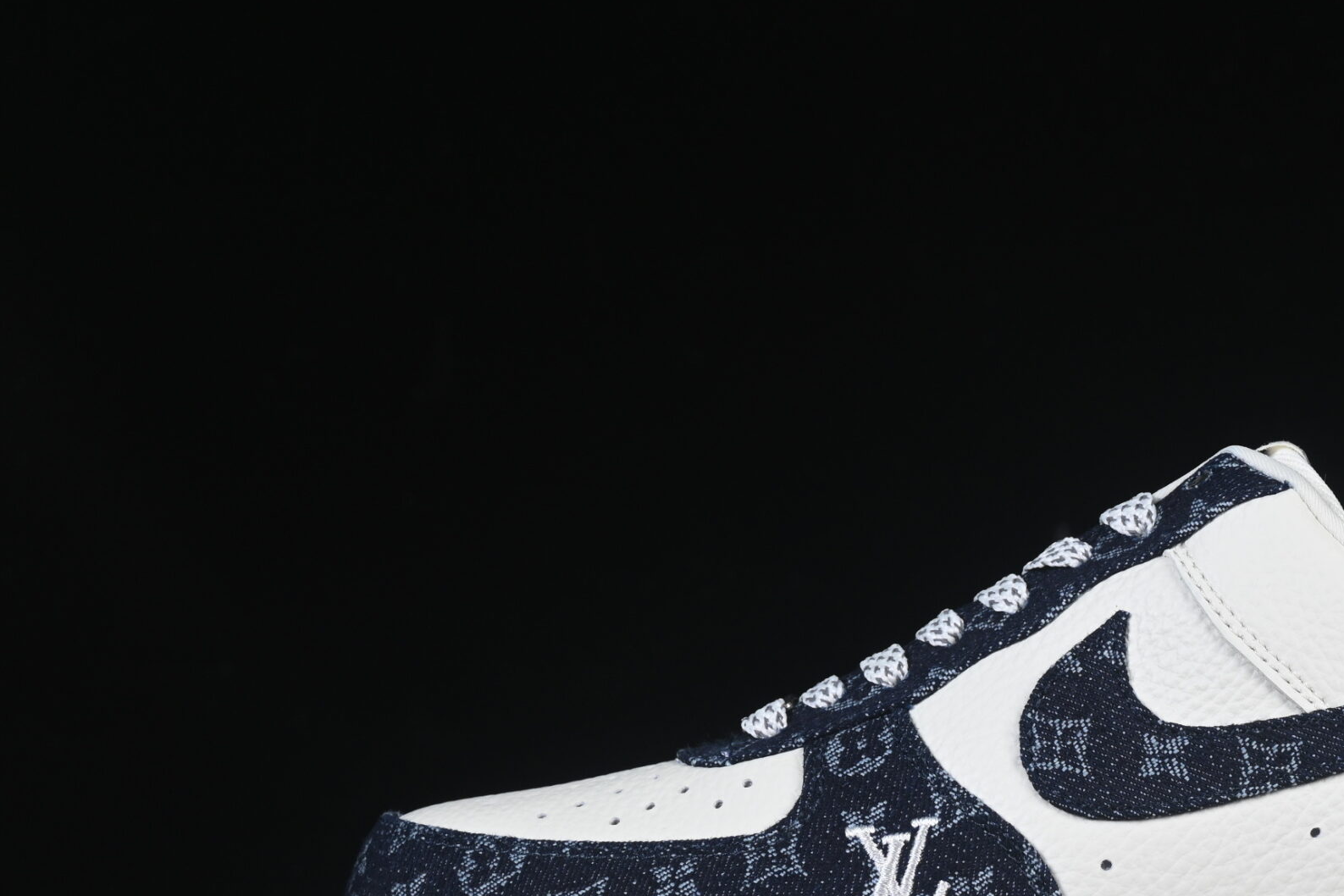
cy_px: 664
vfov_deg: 11.3
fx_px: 4517
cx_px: 1083
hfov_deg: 16.8
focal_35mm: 121
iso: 160
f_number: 8
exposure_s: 1/80
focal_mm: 50
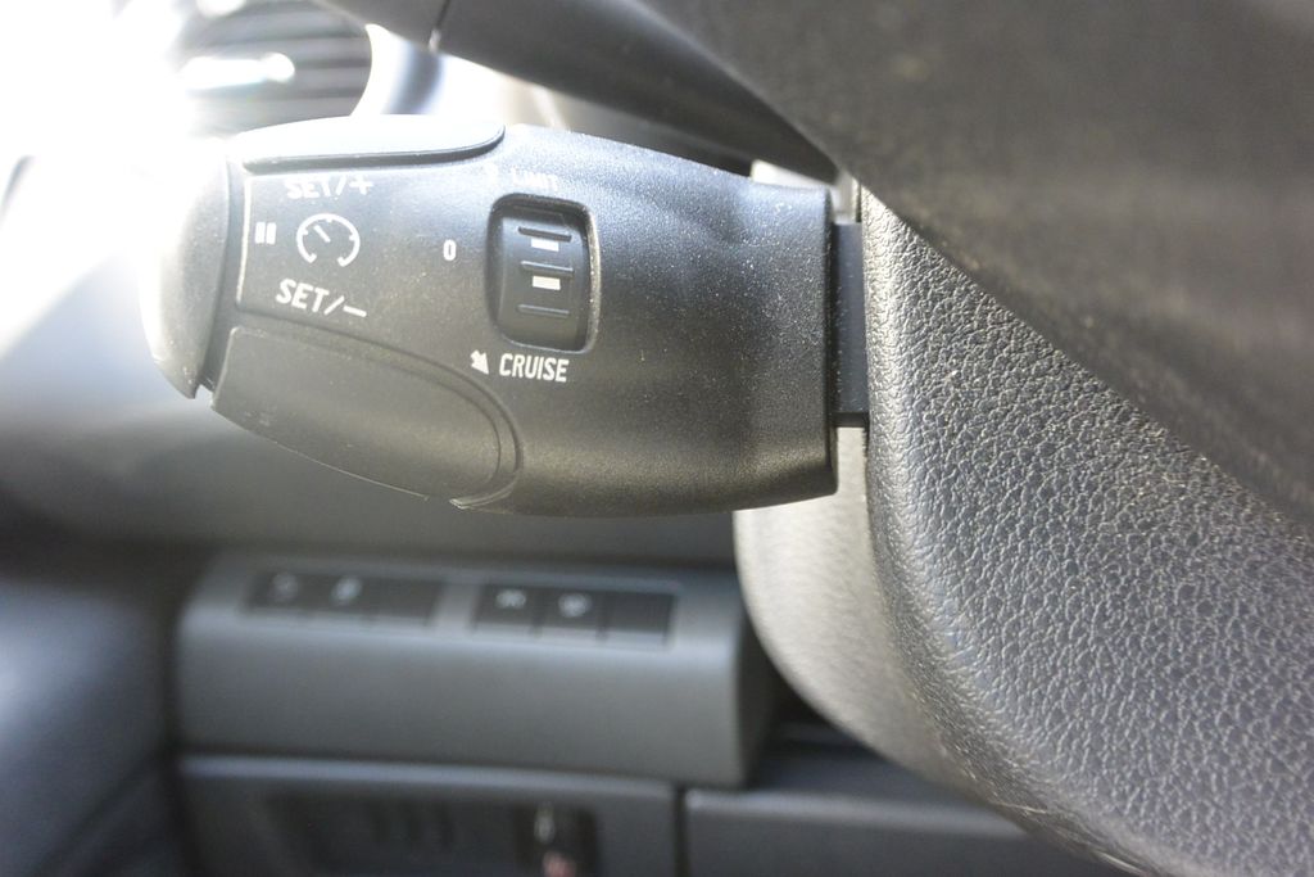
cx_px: 657
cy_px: 438
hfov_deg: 61.9
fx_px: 1095
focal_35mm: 30
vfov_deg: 43.6
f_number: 3.5
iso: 800
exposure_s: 1/40
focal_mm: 11.4
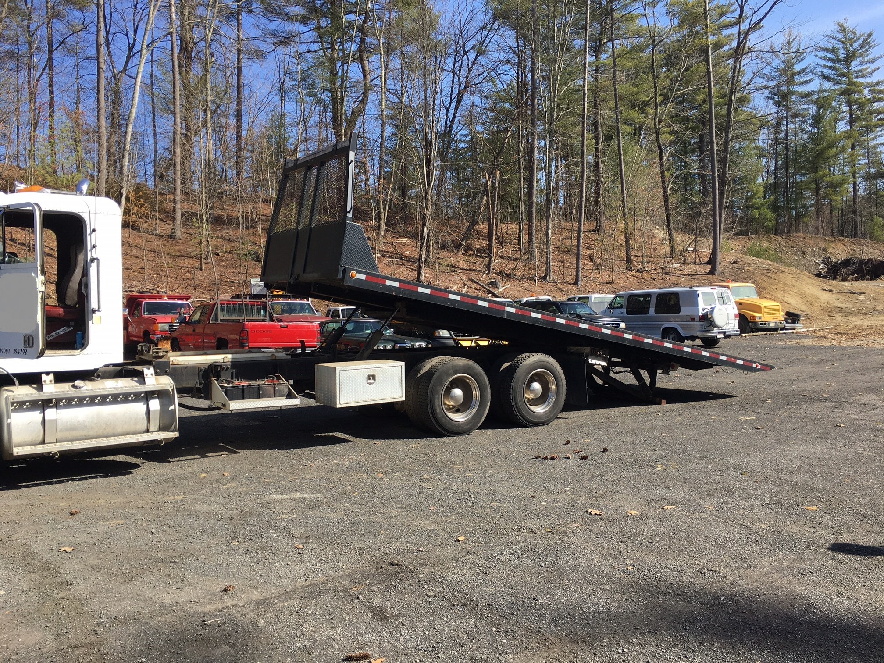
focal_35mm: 29
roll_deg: +1.7
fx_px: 741
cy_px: 332
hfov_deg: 61.7
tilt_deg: +0.6
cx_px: 442
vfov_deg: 48.2
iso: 25
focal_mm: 4.15
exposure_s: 1/769
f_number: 2.2
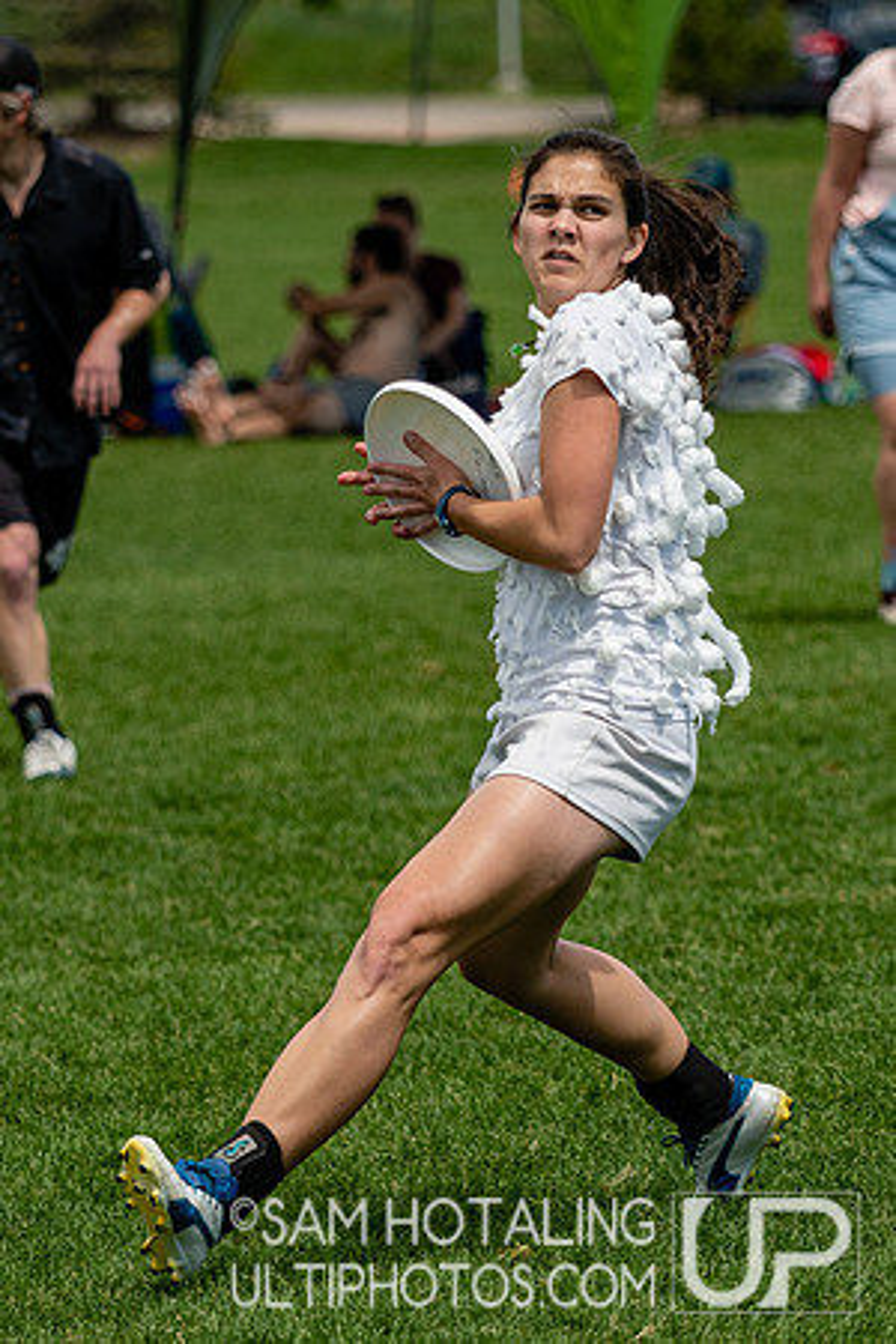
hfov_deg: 4.1
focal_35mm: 332
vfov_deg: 6.2
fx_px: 12394
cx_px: 445
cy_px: 549
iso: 100
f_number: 2.8
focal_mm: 110
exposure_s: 1/2500
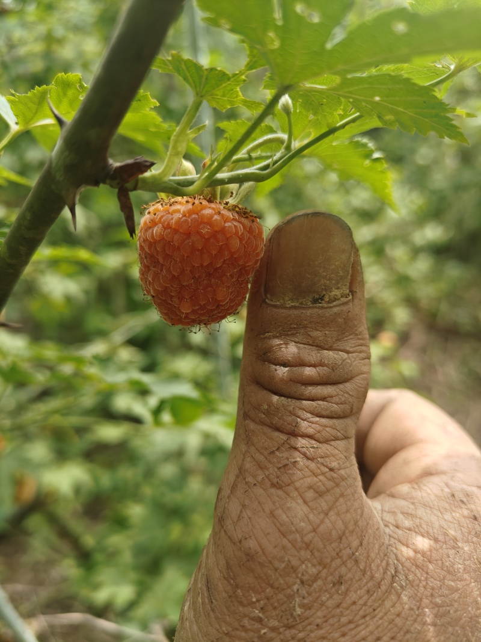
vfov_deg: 71.6
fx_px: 445
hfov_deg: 56.8
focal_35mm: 24
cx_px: 240
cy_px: 321
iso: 50
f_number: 1.8
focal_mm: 5.59
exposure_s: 1/531
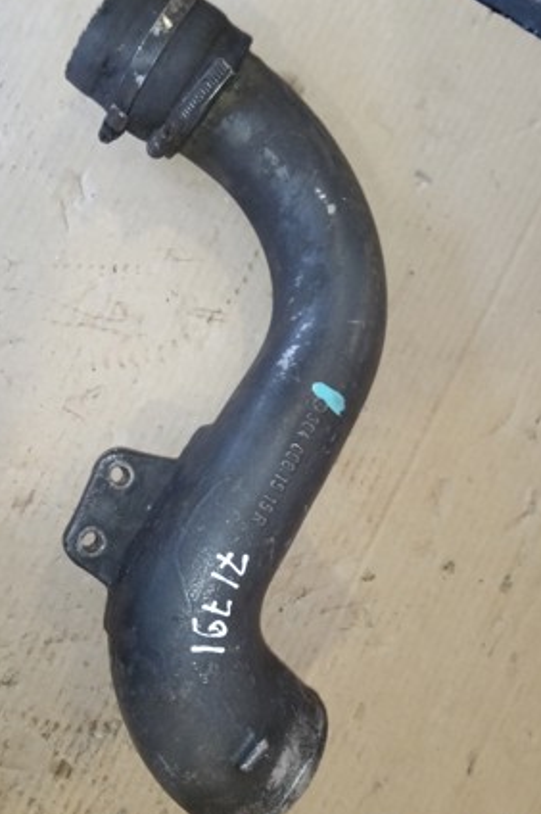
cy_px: 413
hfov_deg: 39.7
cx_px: 217
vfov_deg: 57.3
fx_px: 745
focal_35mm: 33
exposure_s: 1/16.7
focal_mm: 3.43
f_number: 2.2
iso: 834
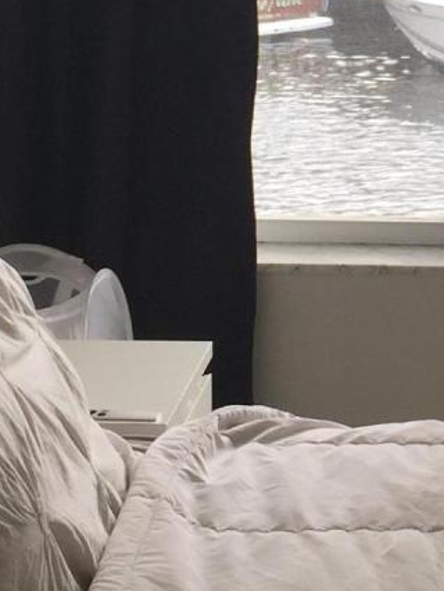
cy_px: 58
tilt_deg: -7.2
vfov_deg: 14.4
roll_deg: -0.7
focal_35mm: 136
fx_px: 2324
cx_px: 543
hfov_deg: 10.7
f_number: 2.2
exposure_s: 1/120
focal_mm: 4.15
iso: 32
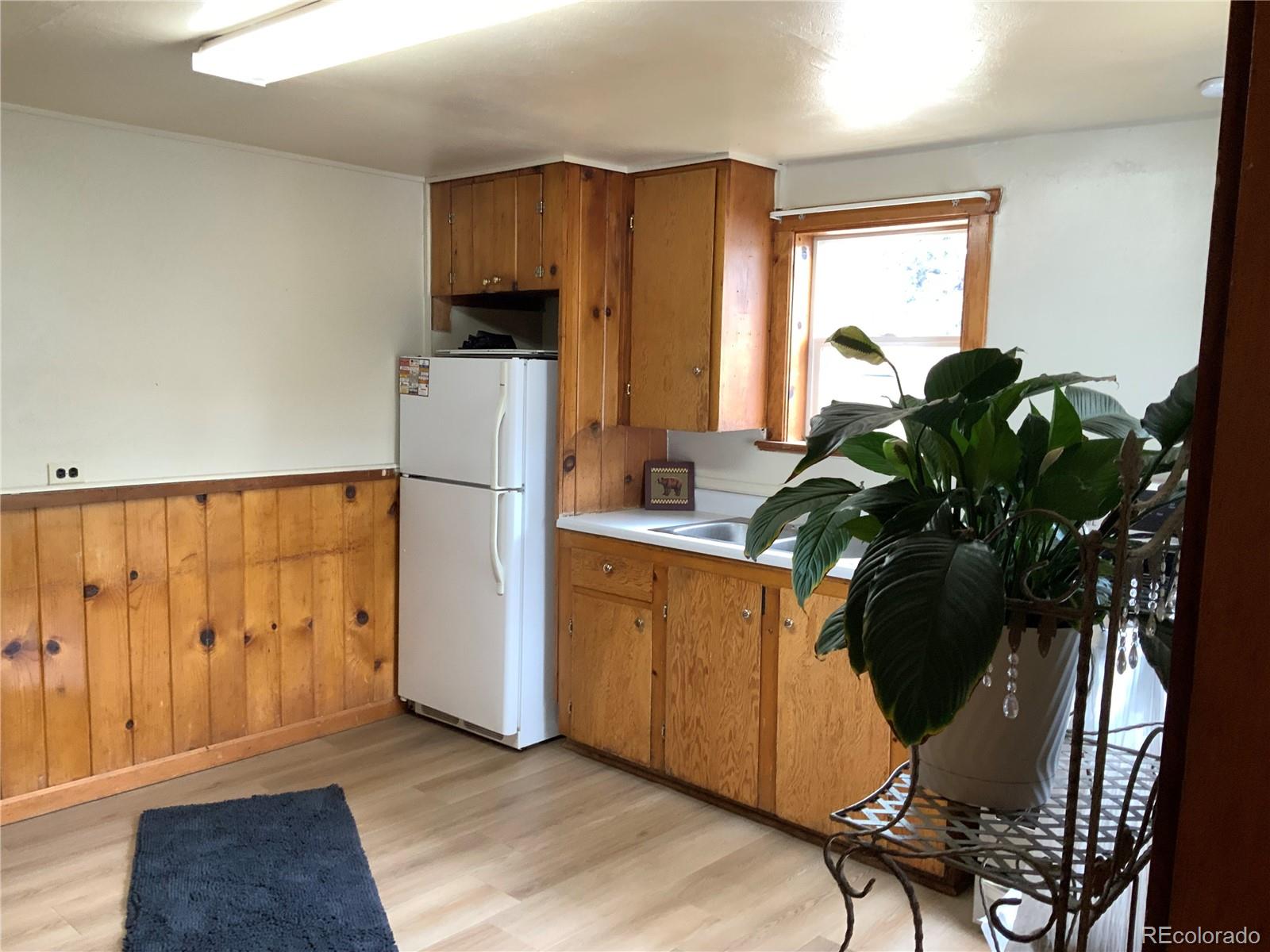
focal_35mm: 29
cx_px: 635
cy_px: 476
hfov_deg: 61.7
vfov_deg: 48.2
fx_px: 1064
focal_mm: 3
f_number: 1.8
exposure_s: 1/60
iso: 100
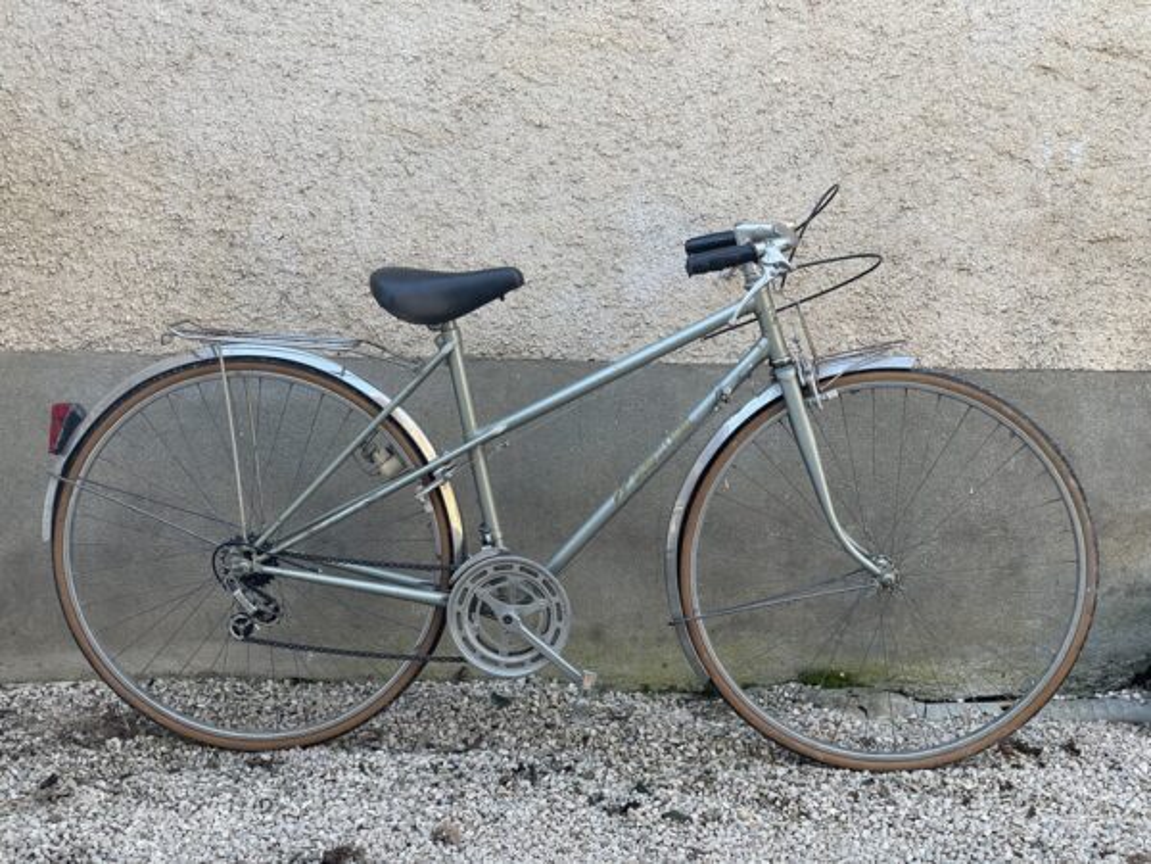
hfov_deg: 36.8
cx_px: 576
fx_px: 1729
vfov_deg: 28.0
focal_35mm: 52
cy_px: 432
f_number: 2
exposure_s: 1/99
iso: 25
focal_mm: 6
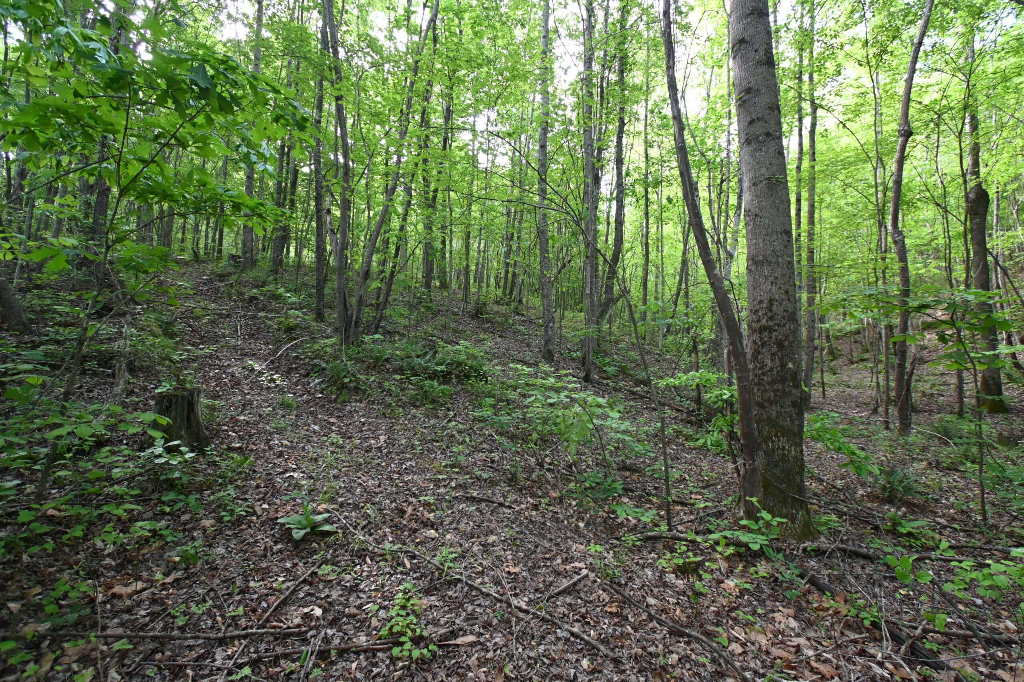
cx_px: 512
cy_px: 341
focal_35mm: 15
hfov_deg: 100.4
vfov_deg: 77.3
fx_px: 426
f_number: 4.5
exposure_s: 1/125
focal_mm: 10
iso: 1100
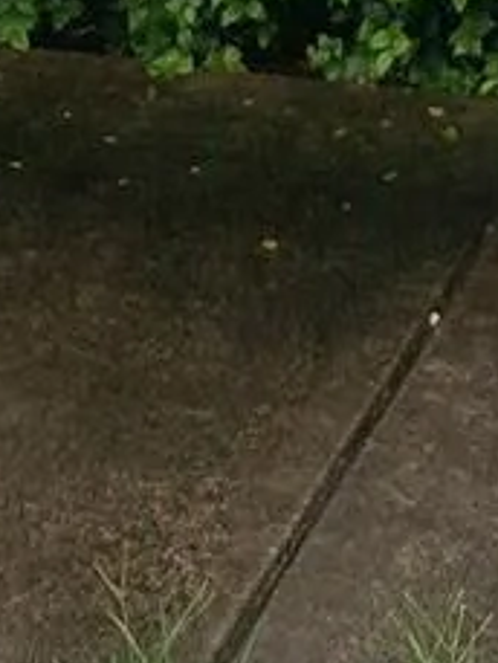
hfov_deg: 10.4
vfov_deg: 11.7
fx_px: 2606
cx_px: 843
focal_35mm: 136
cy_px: -958
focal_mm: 3.98
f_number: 1.8
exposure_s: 1/889
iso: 25
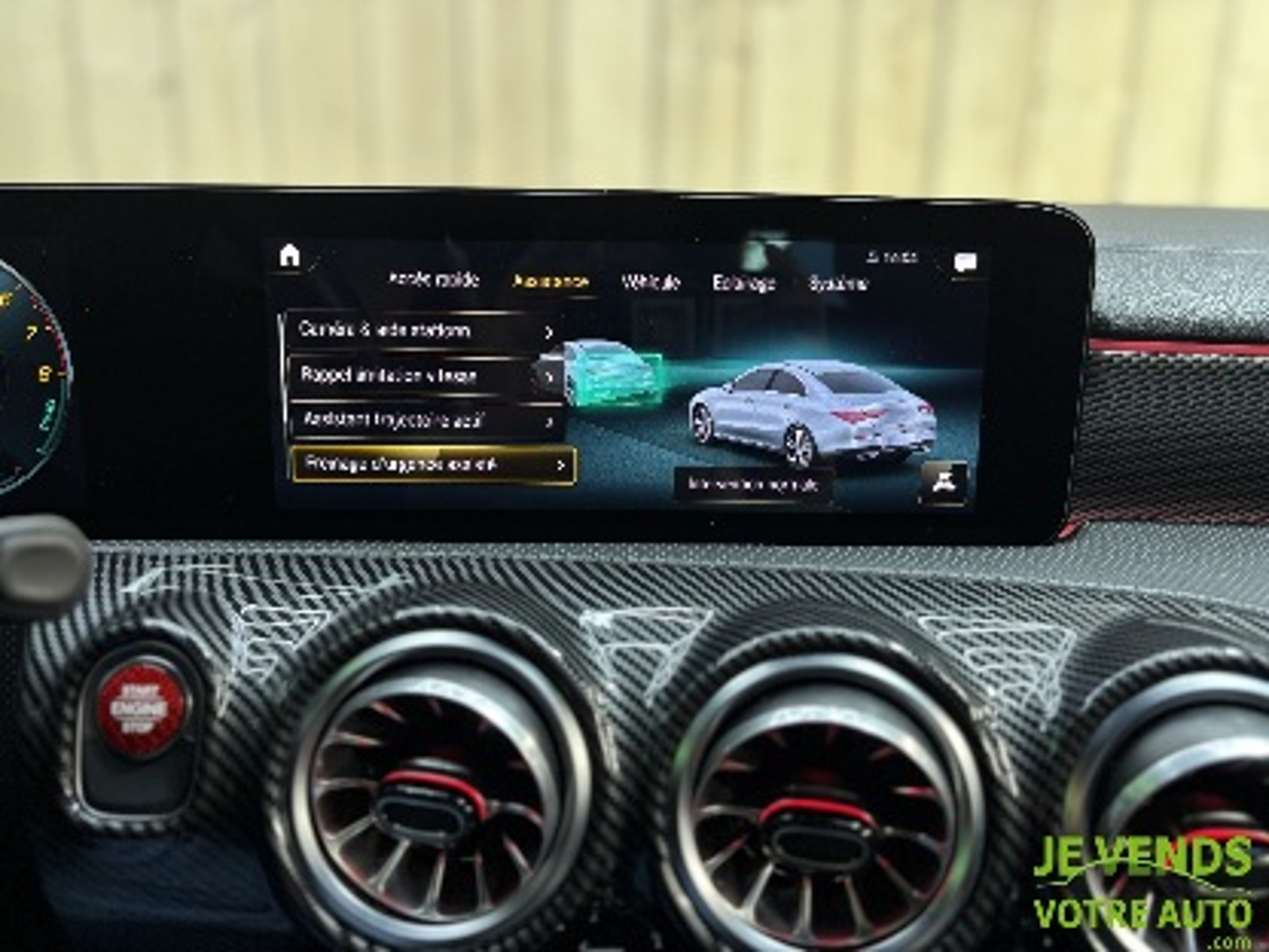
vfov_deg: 53.1
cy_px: 476
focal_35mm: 26
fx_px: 953
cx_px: 634
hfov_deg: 67.3
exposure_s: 1/50
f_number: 1.6
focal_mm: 5.96
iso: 125
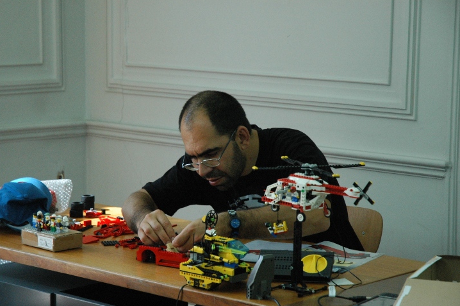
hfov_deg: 17.5
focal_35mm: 117
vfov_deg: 11.7
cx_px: 217
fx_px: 1493
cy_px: 168
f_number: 4.5
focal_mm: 70
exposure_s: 1/60
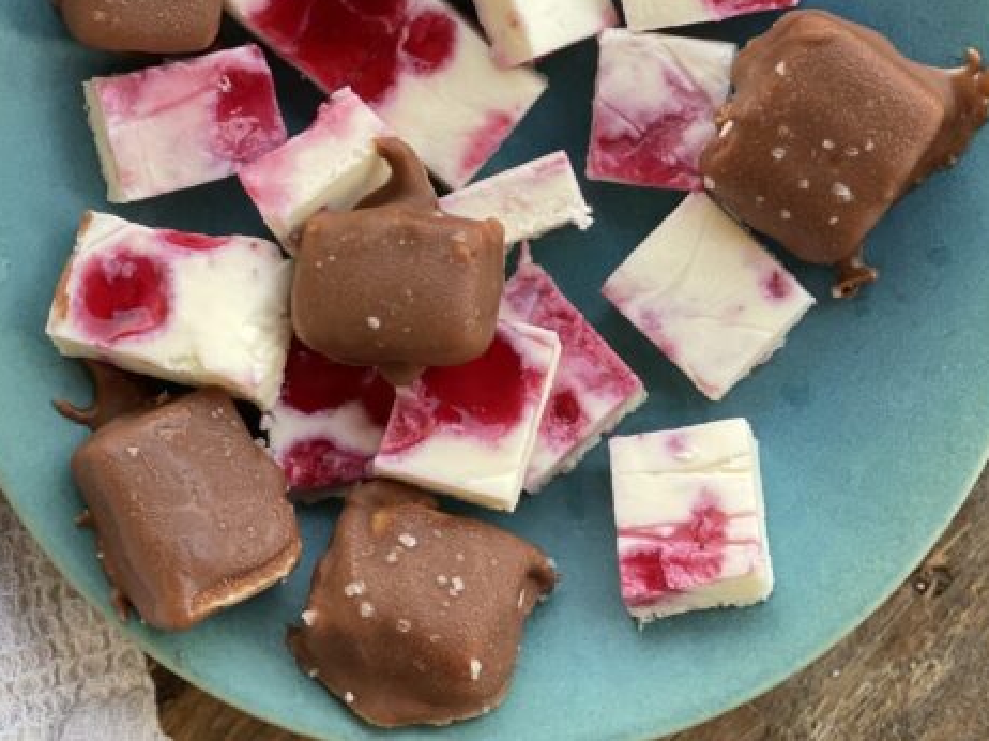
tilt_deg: -87.6
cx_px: 514
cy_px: 215
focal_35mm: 104
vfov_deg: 14.2
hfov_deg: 18.9
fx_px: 2970
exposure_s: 1/121
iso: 64
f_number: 2.2
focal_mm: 7.5
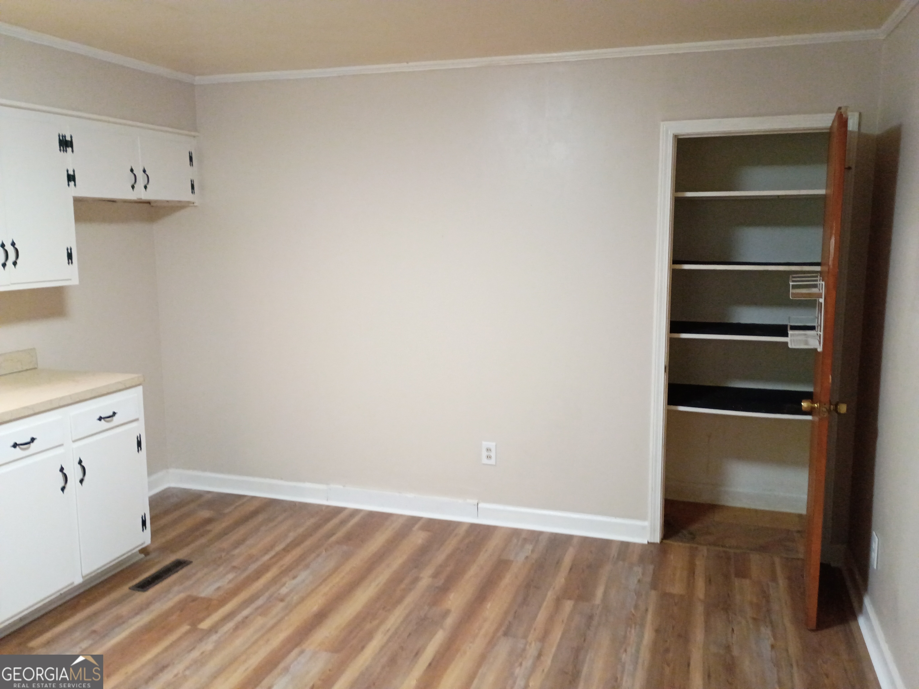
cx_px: 460
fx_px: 770
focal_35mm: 29
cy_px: 344
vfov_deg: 48.2
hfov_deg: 61.7
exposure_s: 1/30
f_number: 1.8
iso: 1112
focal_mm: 4.27
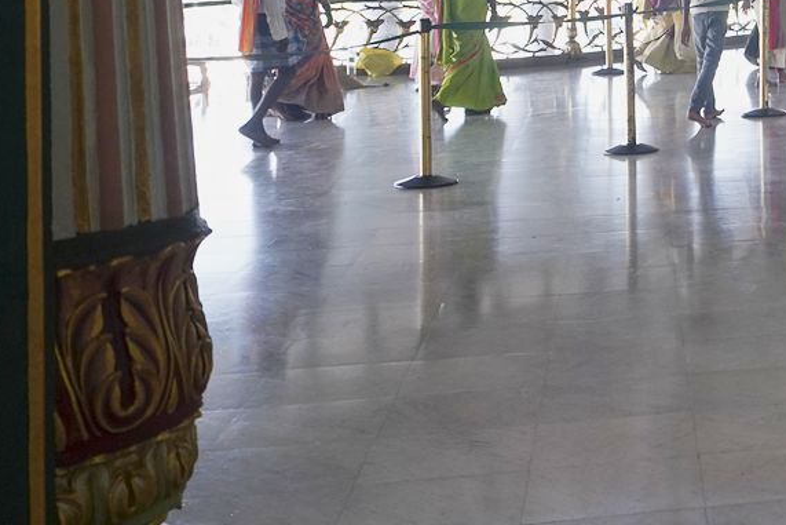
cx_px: 1059
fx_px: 1834
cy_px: -176
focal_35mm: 84
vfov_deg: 15.4
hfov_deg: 21.5
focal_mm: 24
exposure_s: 1/80
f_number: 4.5
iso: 800
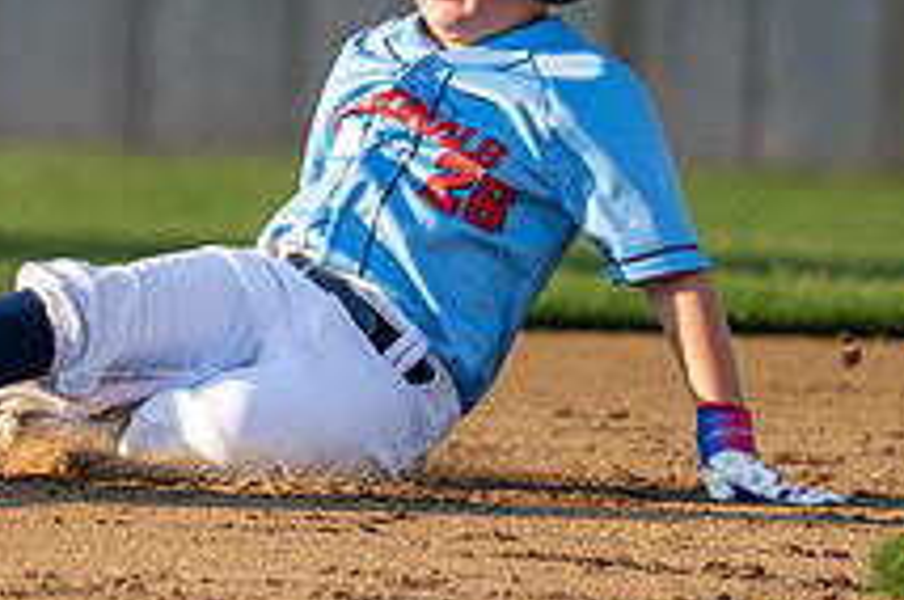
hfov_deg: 2.0
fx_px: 25976
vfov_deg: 1.3
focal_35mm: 1036
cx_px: -641
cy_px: 122
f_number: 2.8
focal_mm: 200
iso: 320
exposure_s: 1/3200
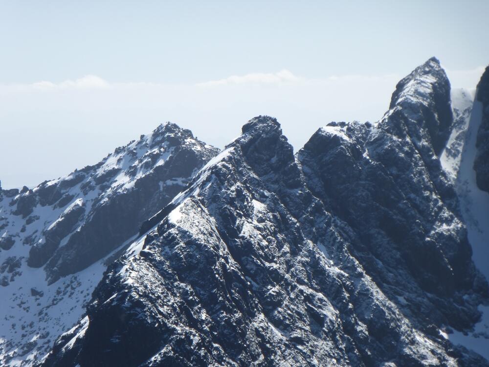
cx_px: 244
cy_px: 184
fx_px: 3277
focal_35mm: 232
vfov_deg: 6.4
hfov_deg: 8.5
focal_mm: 41.5
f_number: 5.6
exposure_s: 1/640
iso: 100
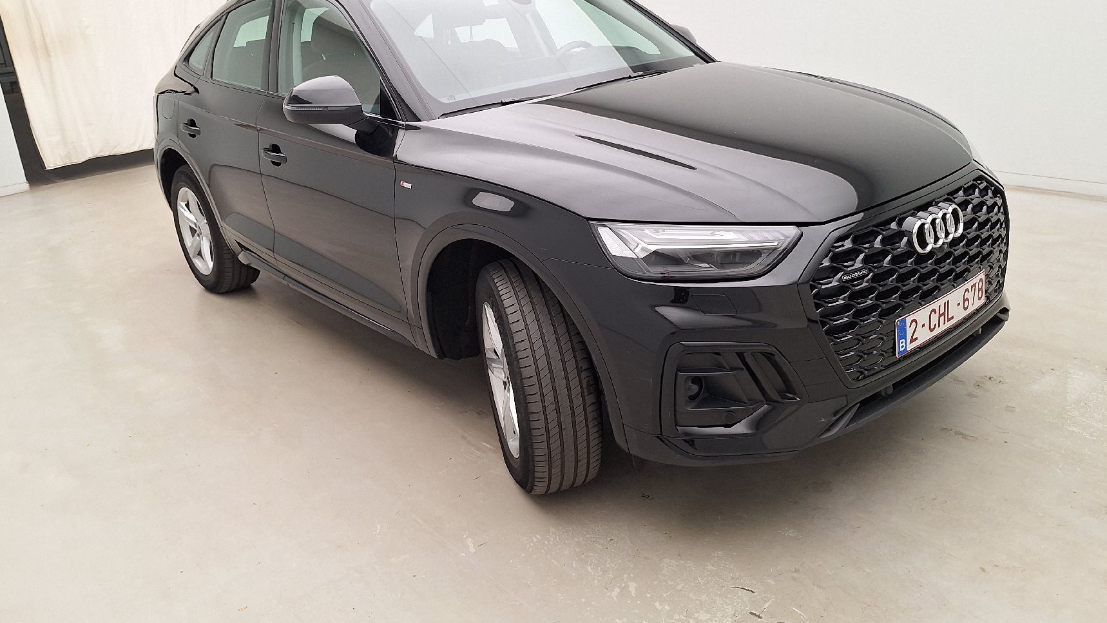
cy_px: 242
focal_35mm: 28
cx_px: 555
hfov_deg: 67.9
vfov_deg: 41.3
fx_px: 822
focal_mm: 5.54
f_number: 1.8
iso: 64
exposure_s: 1/100
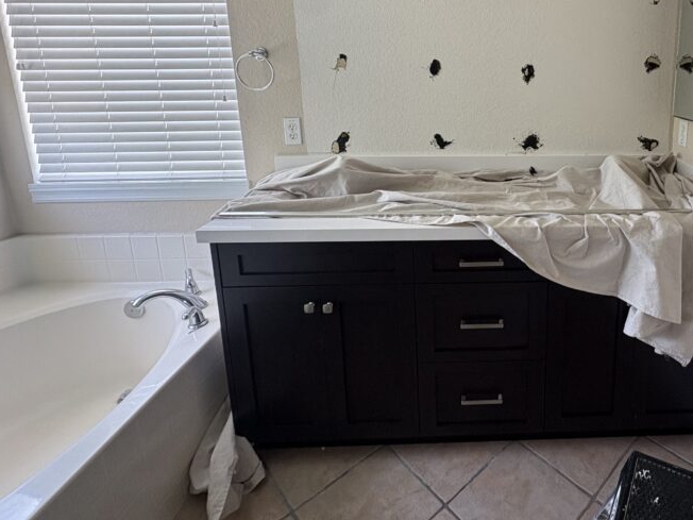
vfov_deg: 58.6
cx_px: 504
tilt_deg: -10.4
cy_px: 146
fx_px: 440
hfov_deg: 72.1
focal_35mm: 22
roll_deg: +0.2
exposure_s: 1/99
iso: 160
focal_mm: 2.22
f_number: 2.2
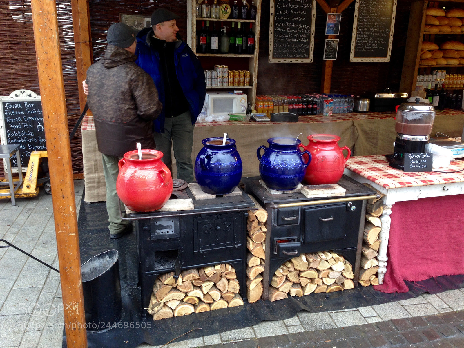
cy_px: 174
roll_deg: -0.3
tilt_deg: -16.2
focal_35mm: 33
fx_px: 442
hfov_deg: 55.4
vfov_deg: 42.9
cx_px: 232
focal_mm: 4.12
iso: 64
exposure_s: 1/20
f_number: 2.4
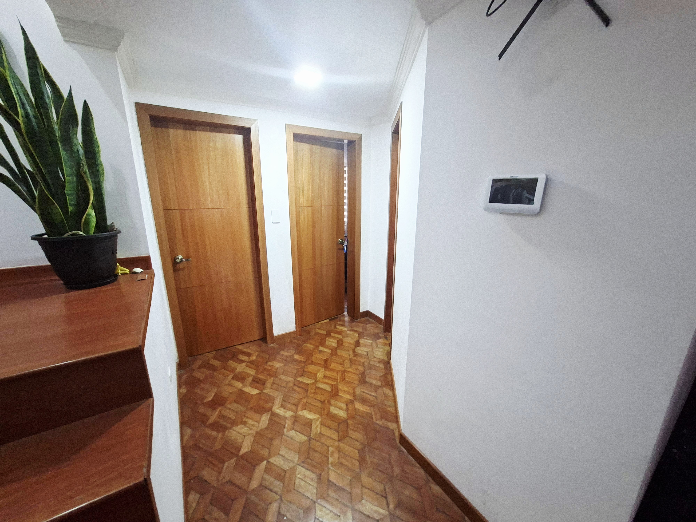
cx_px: 348
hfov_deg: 106.2
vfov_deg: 89.9
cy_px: 261
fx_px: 261
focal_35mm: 13
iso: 250
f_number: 2.2
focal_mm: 1.74
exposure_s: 1/24
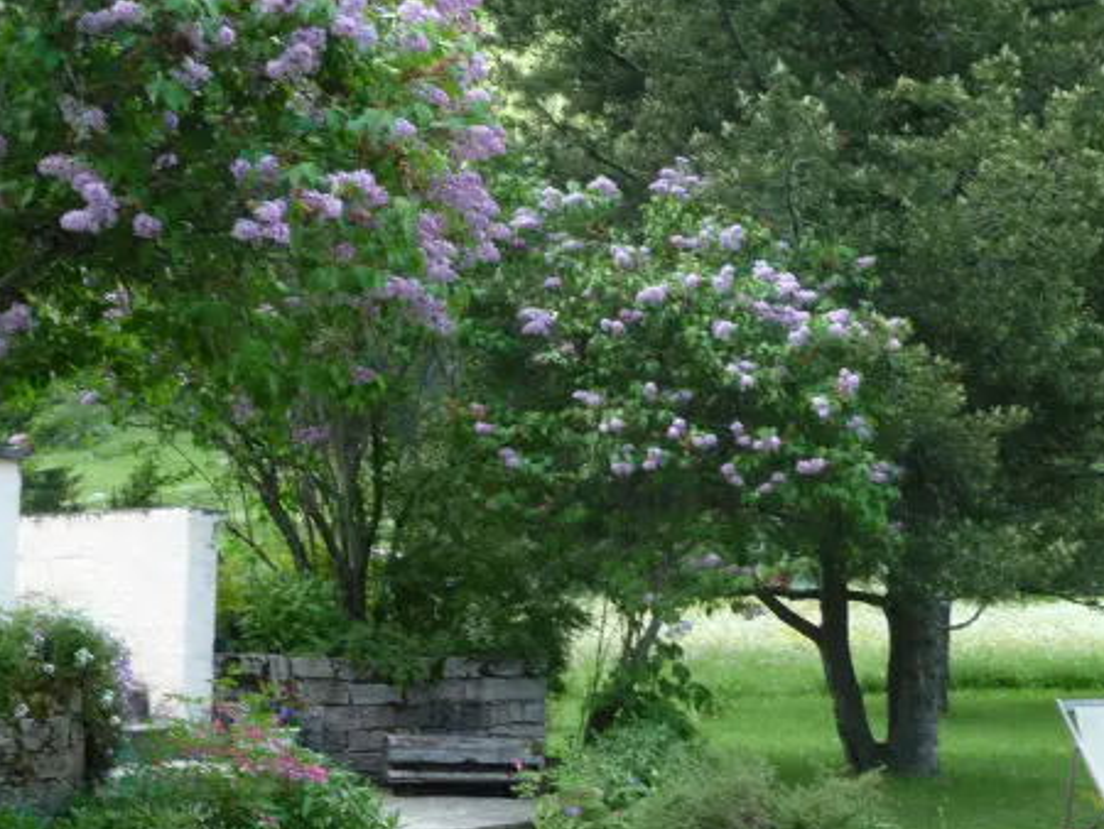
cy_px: 466
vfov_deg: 22.9
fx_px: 2042
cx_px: 613
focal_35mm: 64
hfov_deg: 30.2
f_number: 4.2
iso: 100
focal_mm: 8
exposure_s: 1/50
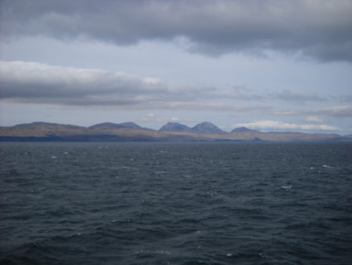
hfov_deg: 45.8
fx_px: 417
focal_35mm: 41
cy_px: 132
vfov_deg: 35.2
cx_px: 176
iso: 64
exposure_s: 1/544
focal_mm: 6.72
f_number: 5.5
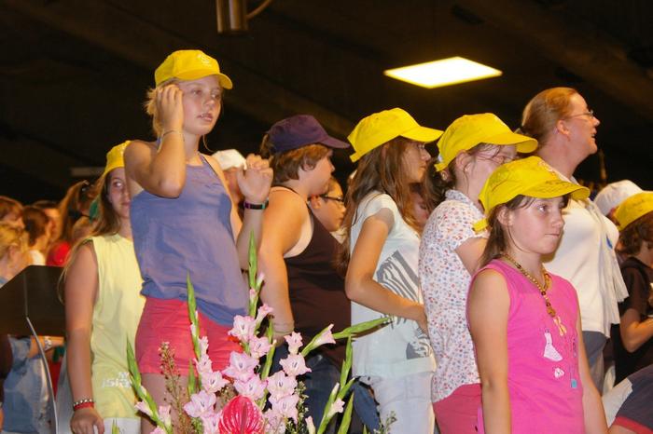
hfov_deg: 20.0
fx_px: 1849
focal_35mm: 102
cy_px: 217
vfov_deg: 13.4
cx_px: 326
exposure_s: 1/90
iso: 800
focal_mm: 68
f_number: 5.6
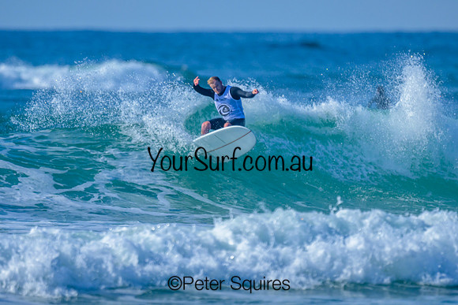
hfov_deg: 1.9
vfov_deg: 1.3
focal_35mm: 1100
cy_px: 135
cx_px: 221
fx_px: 13997
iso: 250
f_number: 6.3
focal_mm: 800
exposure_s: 1/2000
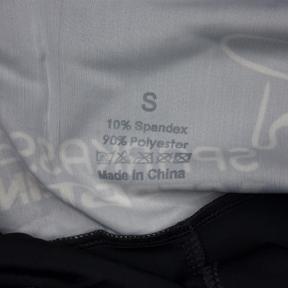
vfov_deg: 30.0
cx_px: 145
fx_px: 537
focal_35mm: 57
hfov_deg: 30.0
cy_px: 116
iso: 64
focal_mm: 6.76
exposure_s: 1/587
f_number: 1.78
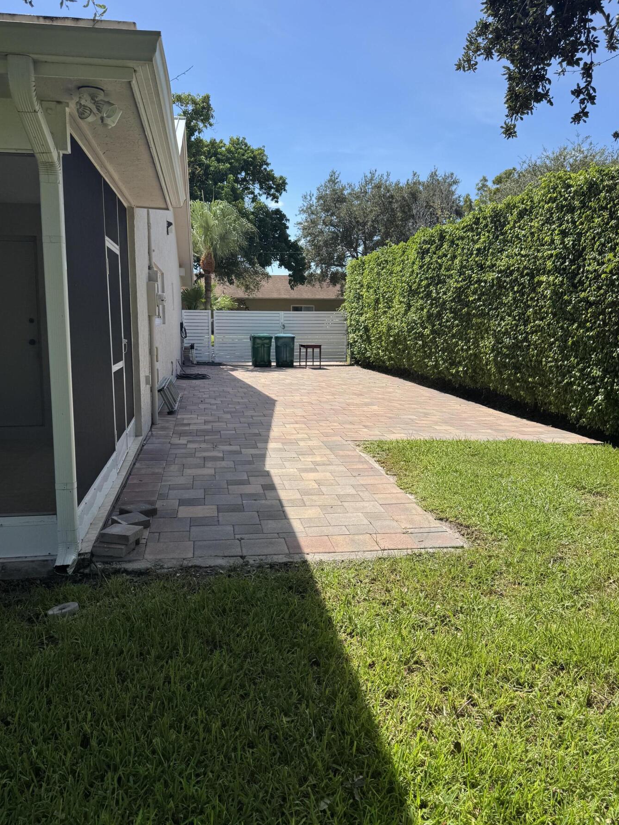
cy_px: 398
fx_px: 644
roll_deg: -0.2
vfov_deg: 65.3
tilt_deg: -7.4
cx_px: 310
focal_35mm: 27
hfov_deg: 51.3
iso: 80
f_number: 1.78
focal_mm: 6.76
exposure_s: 1/3247
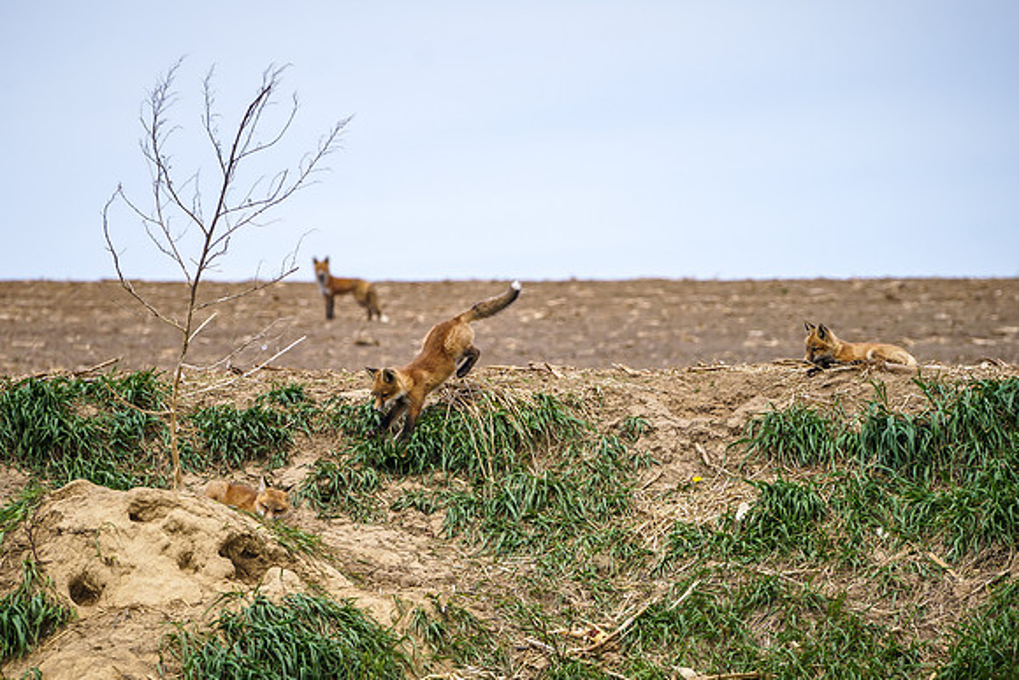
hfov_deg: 7.3
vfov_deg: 4.9
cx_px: 447
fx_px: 7987
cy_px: 428
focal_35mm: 282
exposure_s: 1/2500
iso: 400
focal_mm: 200
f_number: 5.6
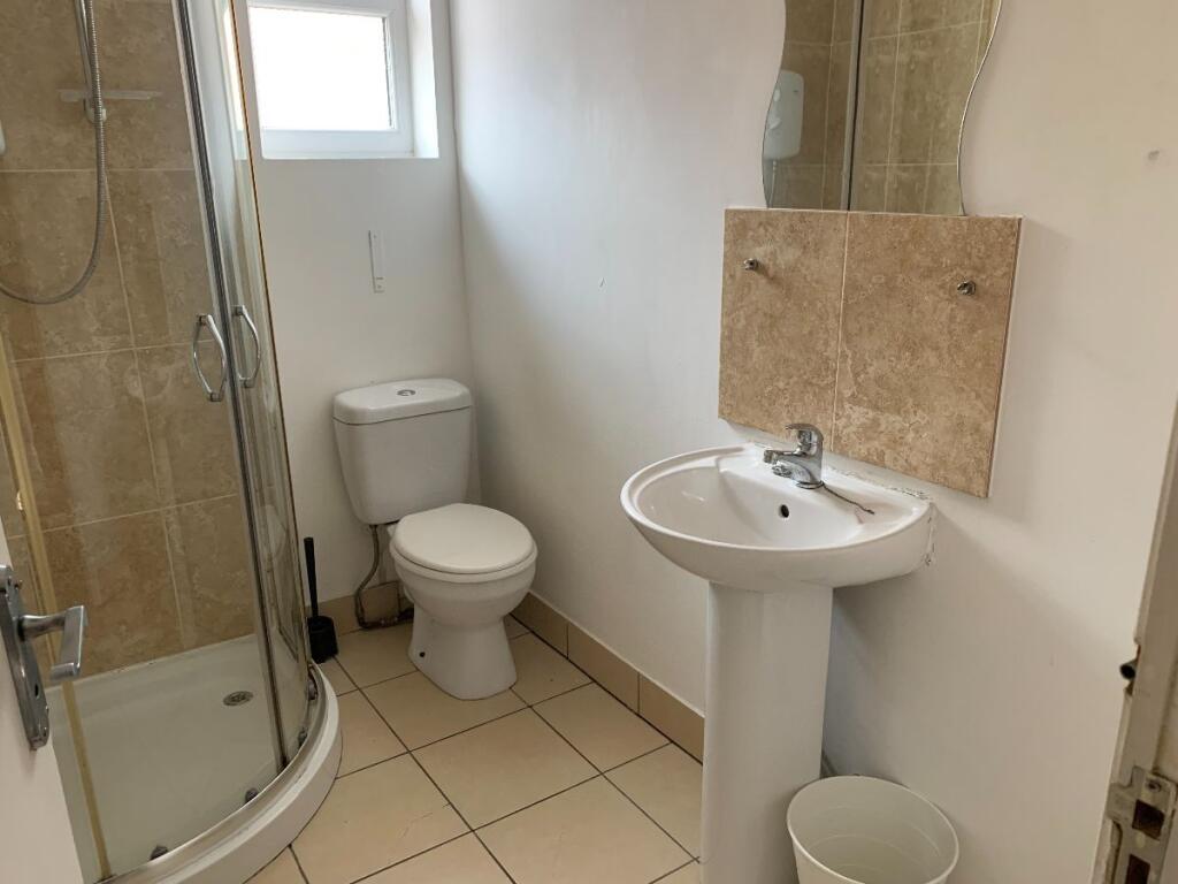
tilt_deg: -17.4
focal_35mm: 26
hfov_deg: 67.3
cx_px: 589
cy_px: 442
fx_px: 885
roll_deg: +0.8
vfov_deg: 53.1
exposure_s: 1/60
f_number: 1.8
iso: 125
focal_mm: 4.25
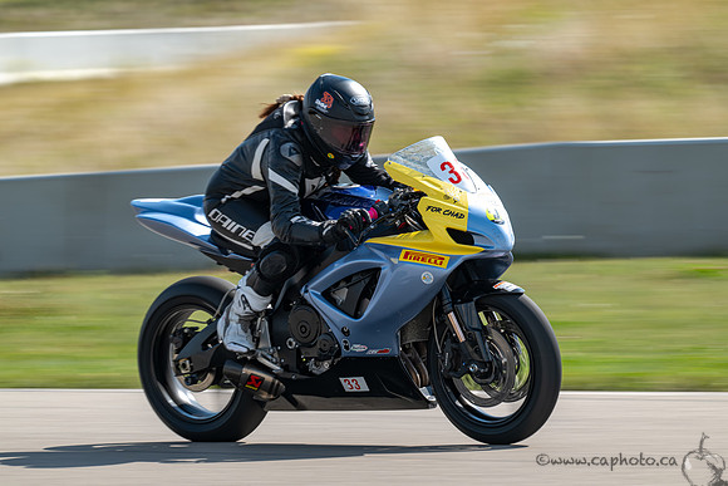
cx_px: 364
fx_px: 7079
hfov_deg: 5.9
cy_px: 243
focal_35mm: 350
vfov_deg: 3.9
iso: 220
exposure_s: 1/160
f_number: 16
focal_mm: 350
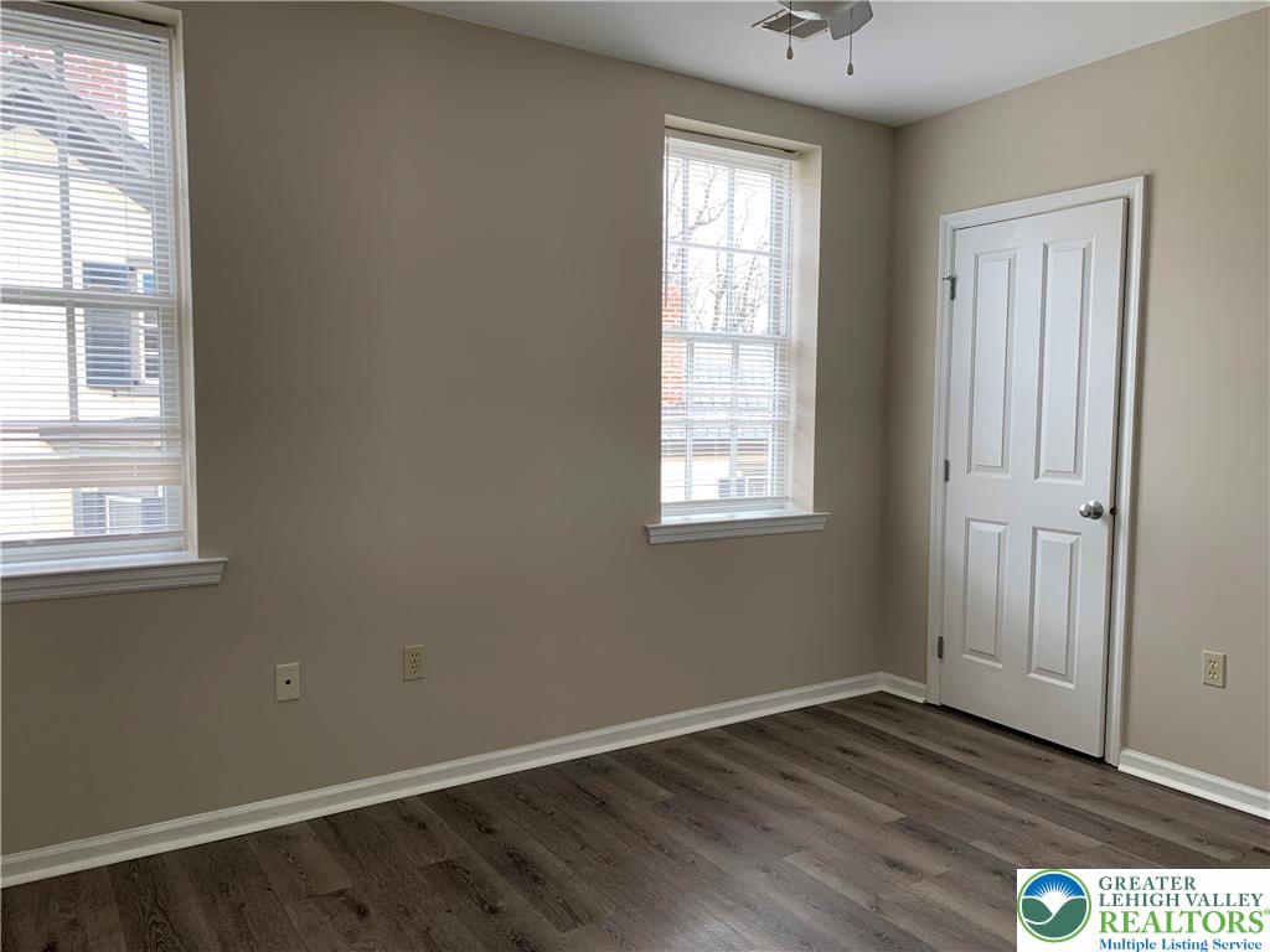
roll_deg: -0.4
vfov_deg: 53.1
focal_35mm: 26
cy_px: 476
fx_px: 954
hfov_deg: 67.3
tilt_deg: -4.3
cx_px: 635
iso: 100
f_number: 1.8
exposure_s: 1/108
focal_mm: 4.25
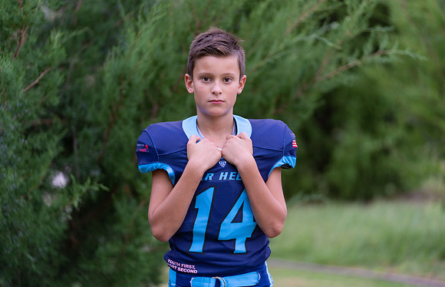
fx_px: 1770
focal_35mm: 145
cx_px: 228
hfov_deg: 14.3
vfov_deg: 9.3
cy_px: 135
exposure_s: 1/320
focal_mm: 140
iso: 800
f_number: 2.8
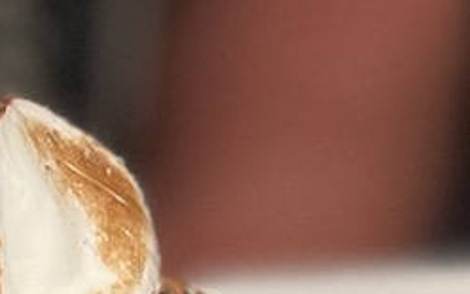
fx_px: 1230
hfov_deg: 20.8
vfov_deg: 12.5
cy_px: 522
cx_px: -21
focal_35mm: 96
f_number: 1.5
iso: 400
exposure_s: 1/60
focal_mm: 5.7
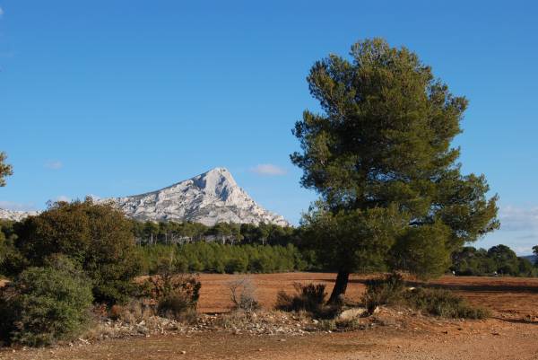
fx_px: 718
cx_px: 269
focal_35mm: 48
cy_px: 180
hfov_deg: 41.1
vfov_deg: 28.1
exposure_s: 1/320
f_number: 10
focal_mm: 32
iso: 200
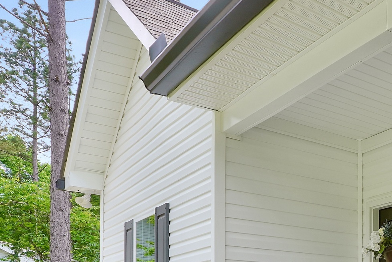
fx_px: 512
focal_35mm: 47
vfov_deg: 25.7
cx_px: 602
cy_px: 313
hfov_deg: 27.3
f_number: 6.3
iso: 100
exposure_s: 1/100
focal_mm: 10
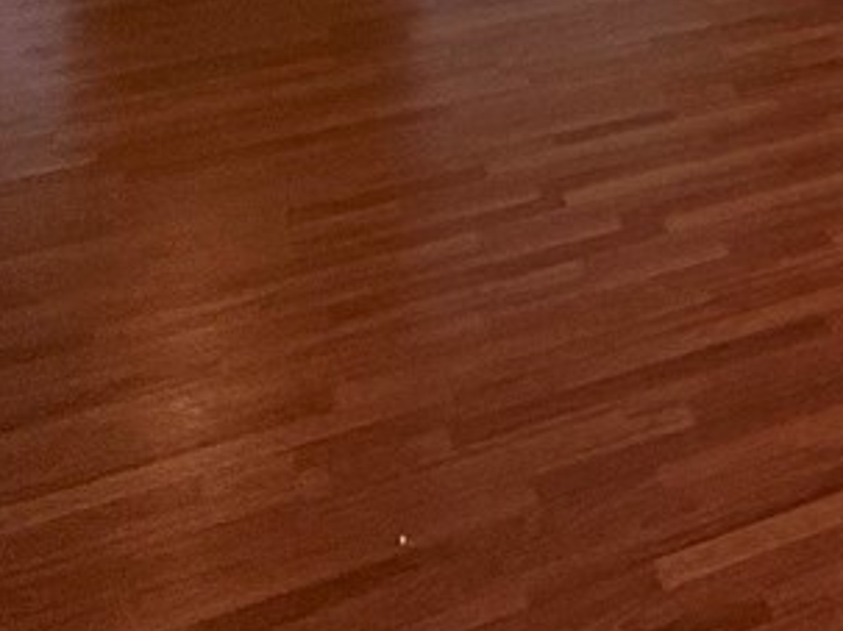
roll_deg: -2.3
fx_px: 1801
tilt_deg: -1.6
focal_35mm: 74
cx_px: 1708
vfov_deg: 15.9
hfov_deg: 17.8
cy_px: -600
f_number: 2.2
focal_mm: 2.22
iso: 80
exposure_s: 1/120
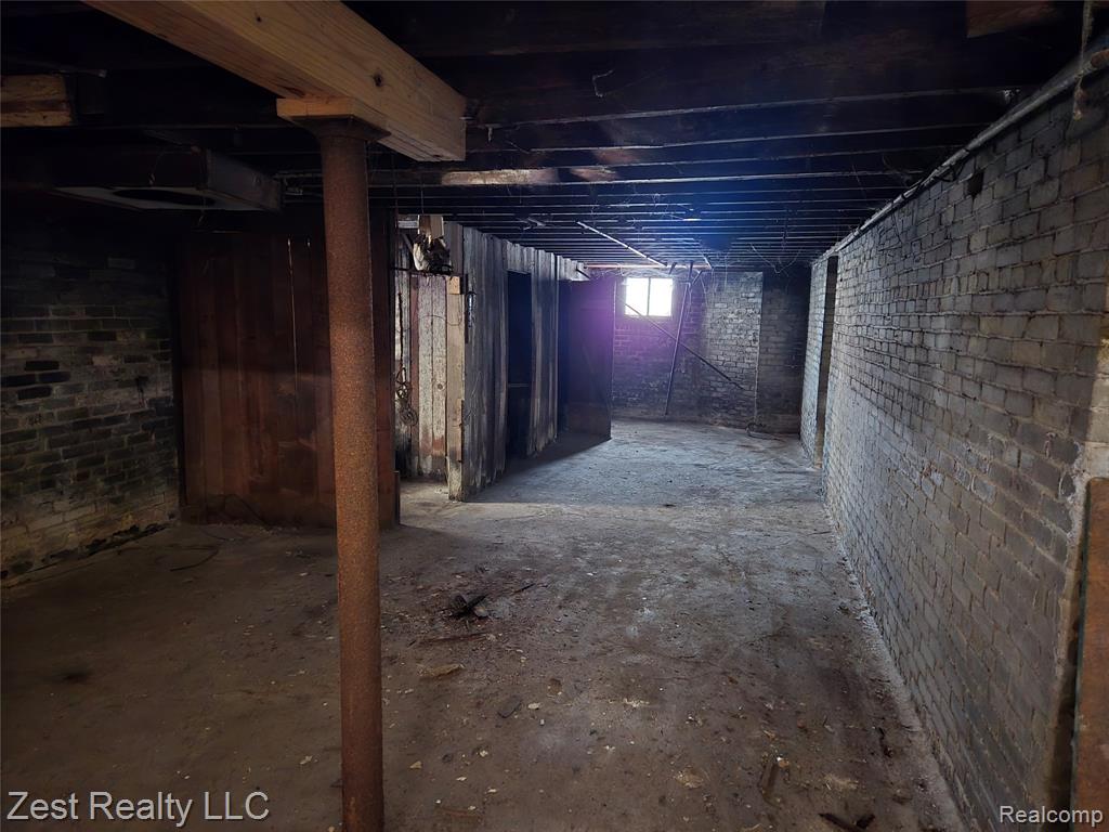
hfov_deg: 73.9
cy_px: 416
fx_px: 737
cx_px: 554
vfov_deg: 58.9
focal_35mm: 23
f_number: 1.8
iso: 2500
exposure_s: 1/15
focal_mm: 5.4
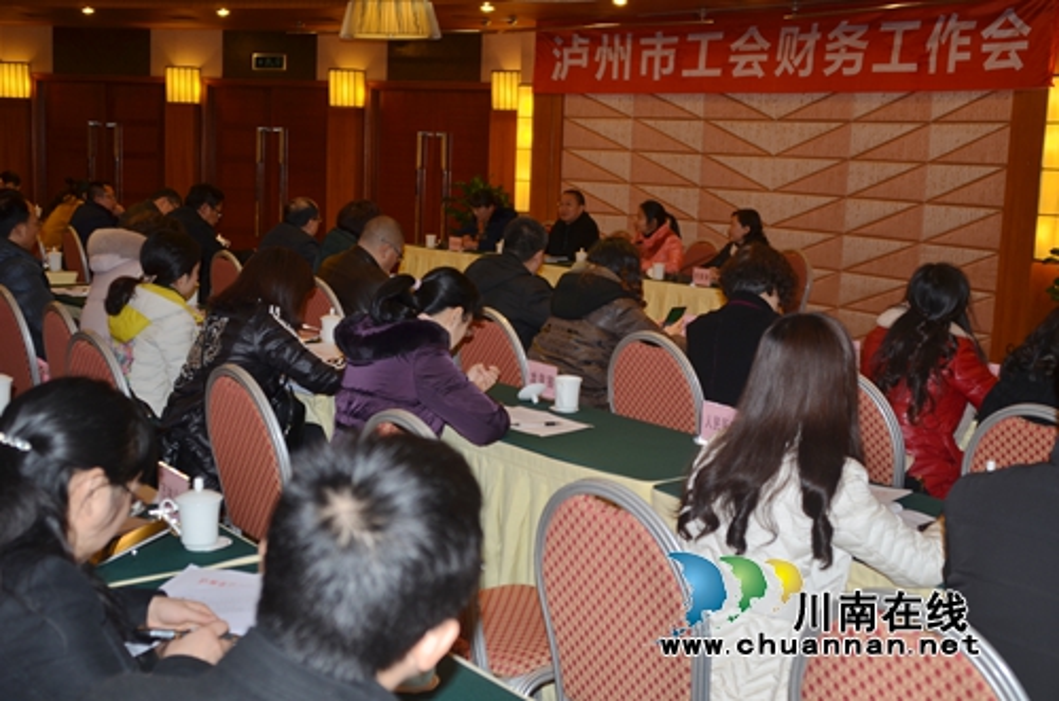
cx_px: 530
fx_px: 1233
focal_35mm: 42
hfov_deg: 46.5
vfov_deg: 31.7
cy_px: 350
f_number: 3.5
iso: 100
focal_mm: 28
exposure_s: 1/60
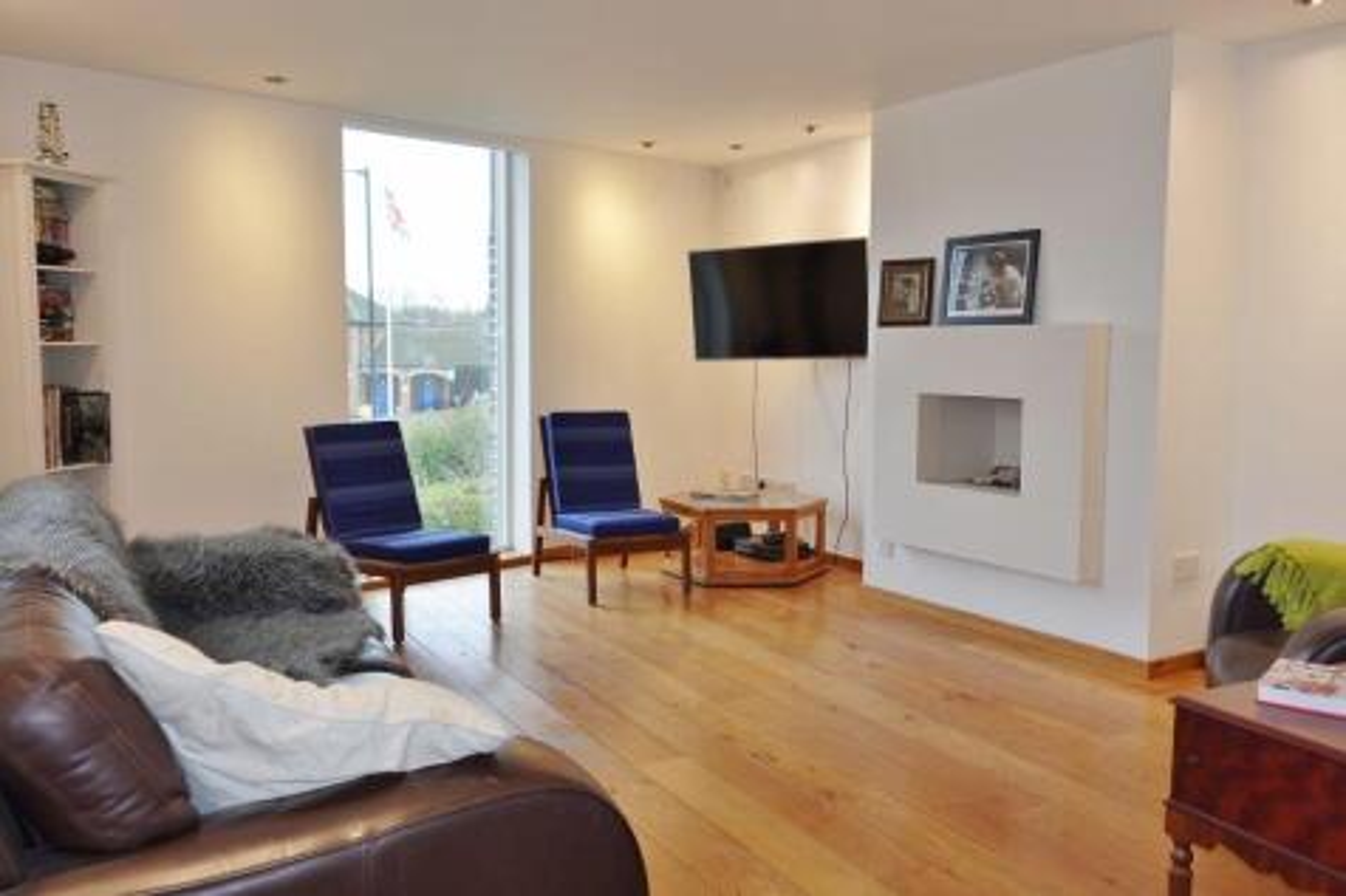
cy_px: 448
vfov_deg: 44.9
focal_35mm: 29
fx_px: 1084
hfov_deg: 63.7
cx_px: 673
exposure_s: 1/30
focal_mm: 10.7
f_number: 2.8
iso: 125
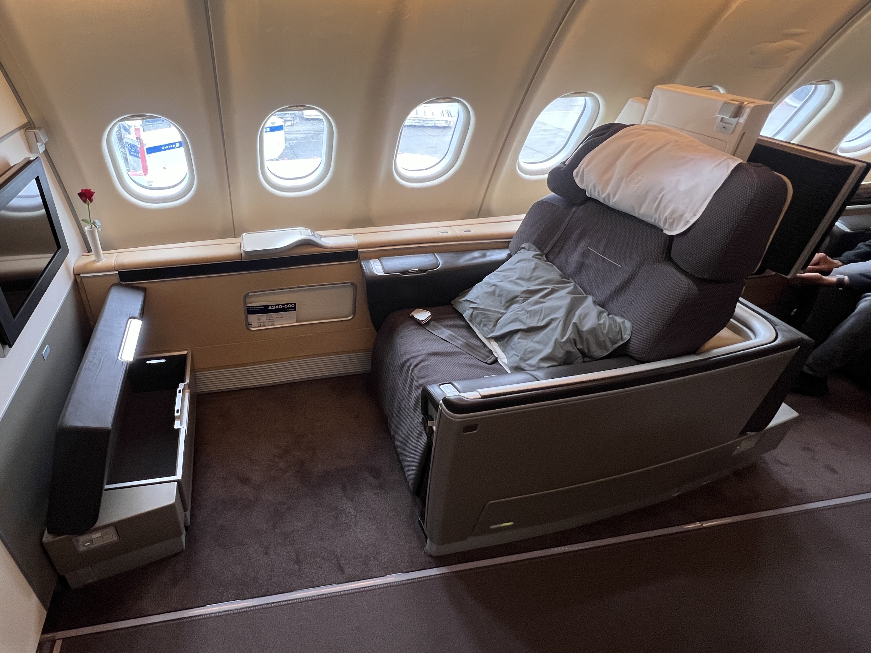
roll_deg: -1.5
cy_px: 286
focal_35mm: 16
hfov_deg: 93.1
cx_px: 342
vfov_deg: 77.8
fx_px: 403
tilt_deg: -30.7
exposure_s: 1/100
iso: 250
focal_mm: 1.57
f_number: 1.8
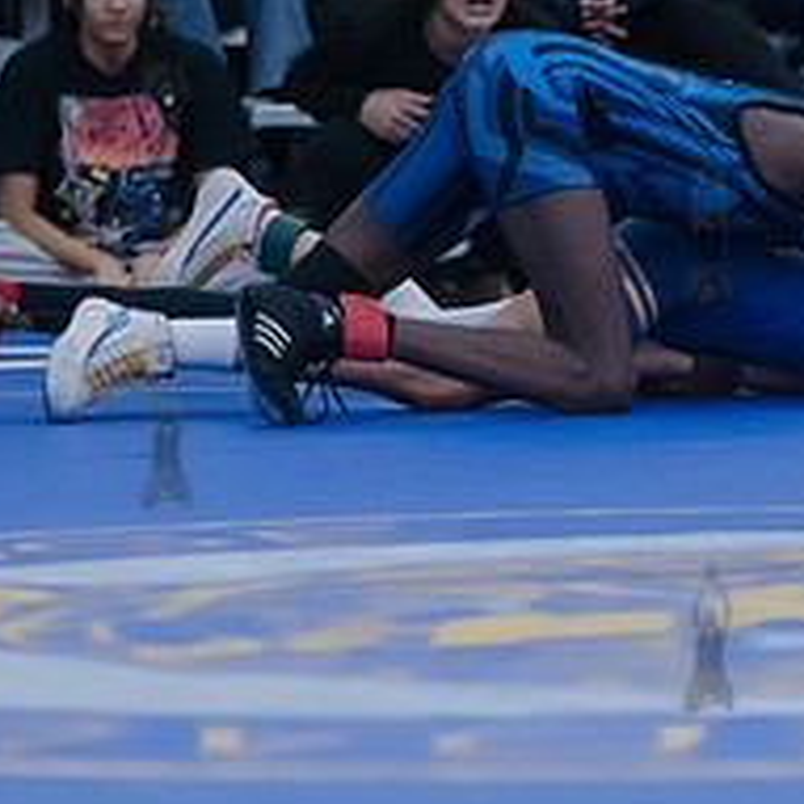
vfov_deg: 6.1
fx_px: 7594
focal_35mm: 289
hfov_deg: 6.1
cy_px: 229
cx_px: 707
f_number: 3.2
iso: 8000
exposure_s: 1/400
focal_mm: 112
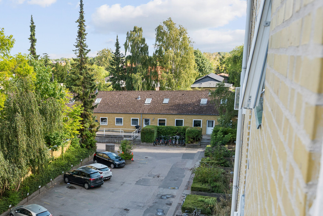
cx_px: 38
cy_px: 175
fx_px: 377
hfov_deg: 42.8
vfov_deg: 31.0
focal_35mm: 42
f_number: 6.3
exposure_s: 1/160
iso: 400
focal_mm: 22
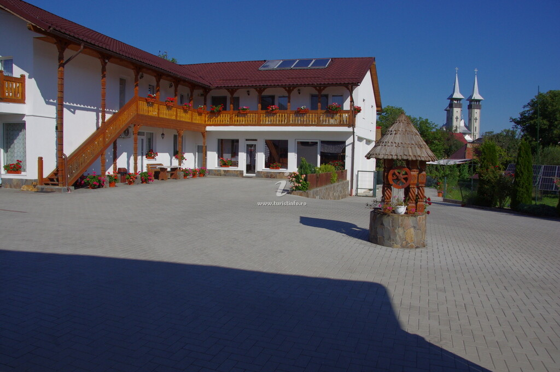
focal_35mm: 27
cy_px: 186
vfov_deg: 47.8
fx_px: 419
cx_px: 280
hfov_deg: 67.4
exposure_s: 1/1250
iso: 400
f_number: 11
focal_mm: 18
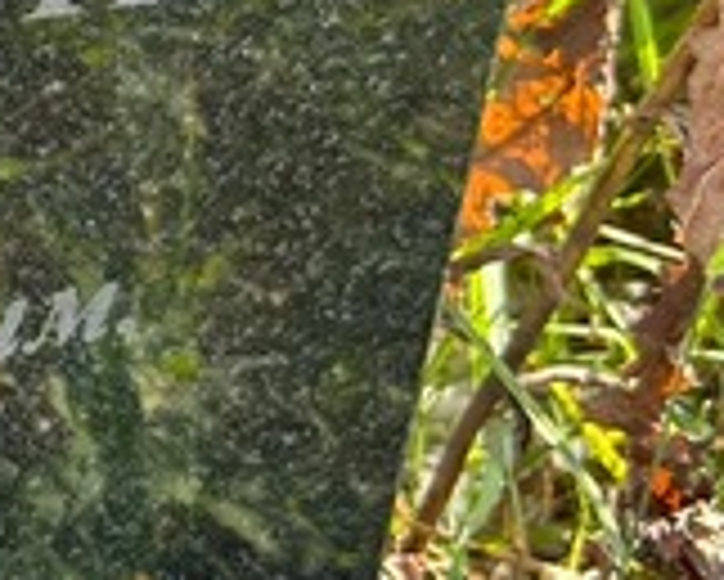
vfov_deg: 11.7
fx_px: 2702
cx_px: -787
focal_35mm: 126
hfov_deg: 13.0
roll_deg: -0.4
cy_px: -310
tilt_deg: -22.9
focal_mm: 5.7
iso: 50
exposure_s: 1/316
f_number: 1.5
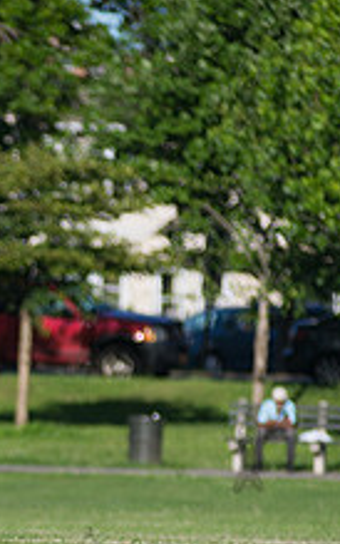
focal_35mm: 540
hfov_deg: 2.4
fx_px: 8001
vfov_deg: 3.9
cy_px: 448
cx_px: -233
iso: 200
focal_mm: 200
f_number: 2.8
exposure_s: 1/3200
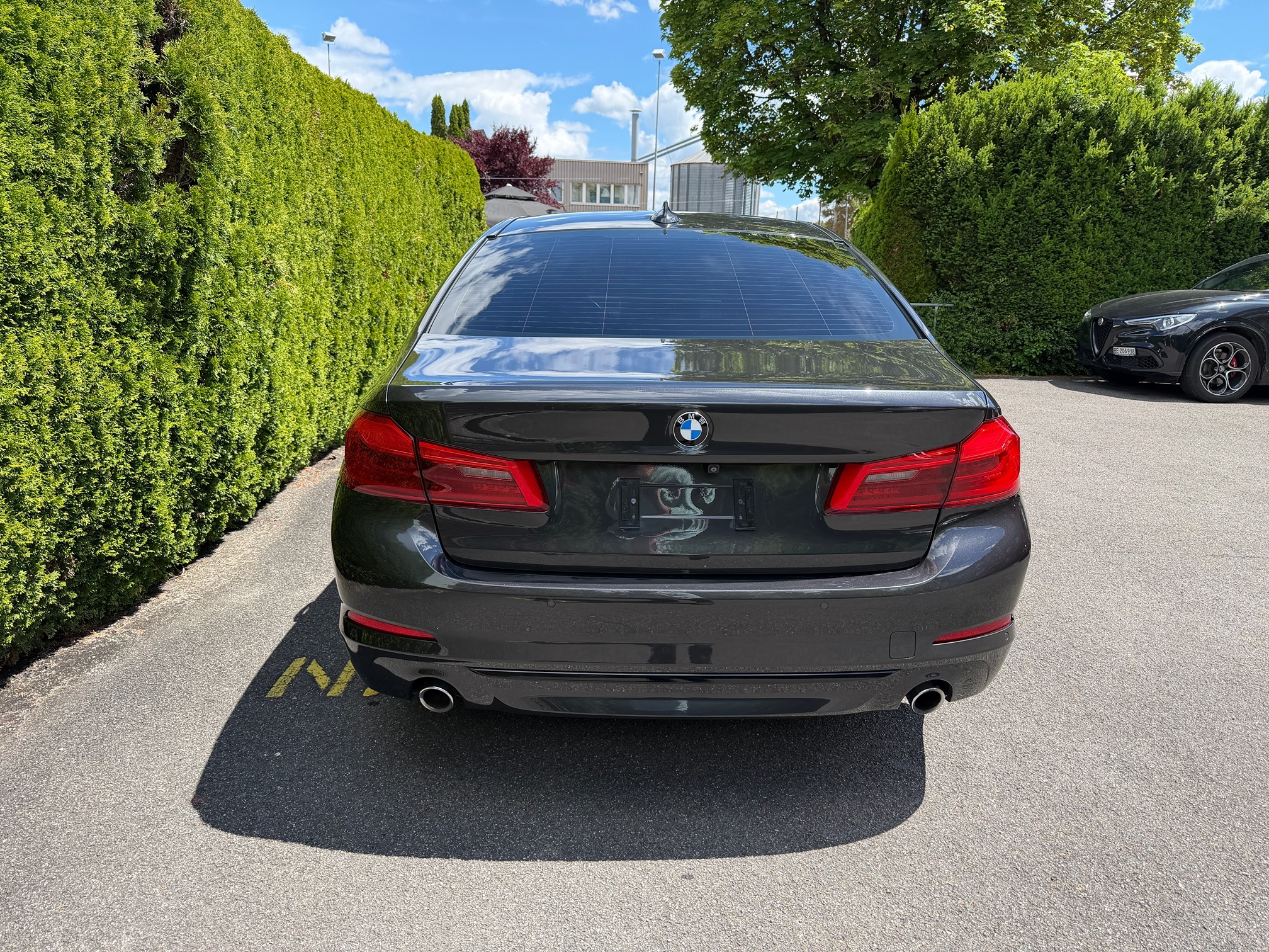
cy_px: 476
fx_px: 880
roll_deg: -2.1
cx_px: 634
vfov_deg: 56.8
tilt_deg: -12.7
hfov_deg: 71.6
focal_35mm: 24
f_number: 1.78
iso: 100
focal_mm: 6.76
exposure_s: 1/2053
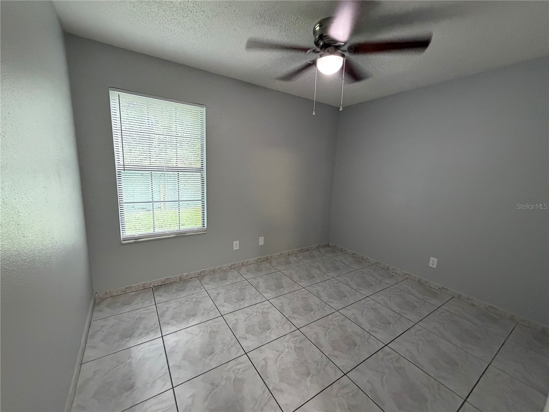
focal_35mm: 14
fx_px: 222
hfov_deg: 102.1
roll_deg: -1.9
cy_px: 206
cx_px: 274
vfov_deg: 85.7
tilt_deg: -9.6
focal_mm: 2.22
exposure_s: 1/60
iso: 640
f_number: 2.2
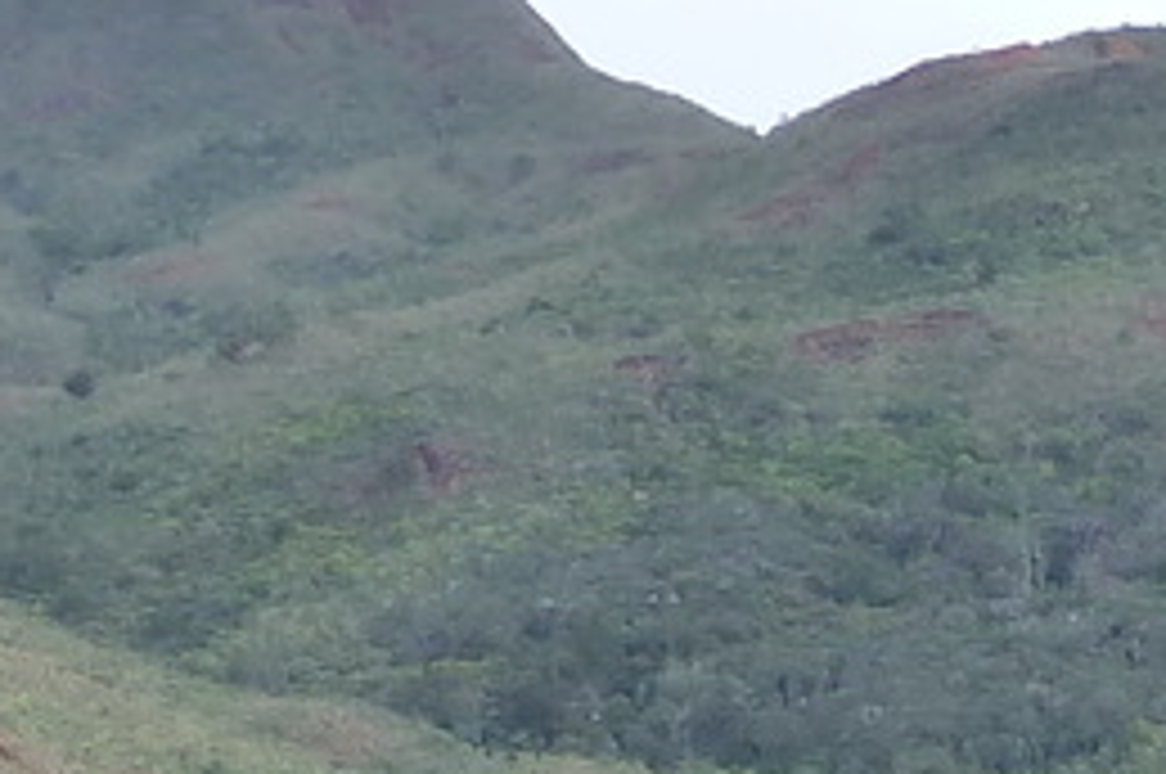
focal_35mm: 238
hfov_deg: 8.5
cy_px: 1670
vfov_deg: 5.6
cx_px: 1760
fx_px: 7699
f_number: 4
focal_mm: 6.1
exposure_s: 1/250
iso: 125
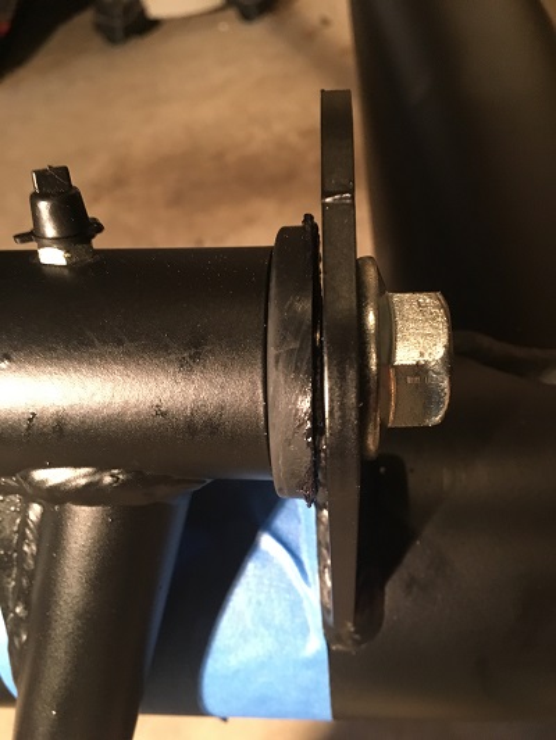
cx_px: 278
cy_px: 370
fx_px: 621
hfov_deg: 48.2
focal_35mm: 29
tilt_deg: -50.7
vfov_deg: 61.6
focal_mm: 4.15
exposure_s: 1/15
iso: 200
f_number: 2.2
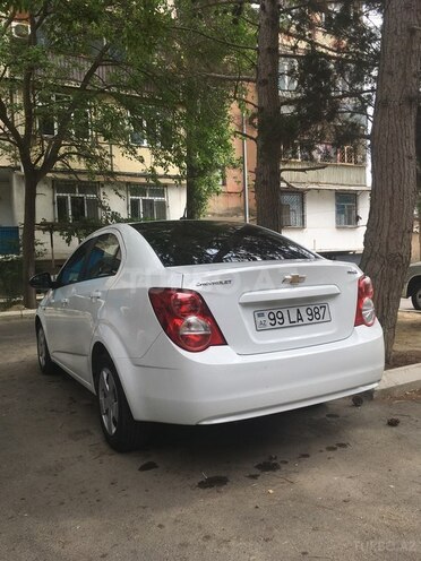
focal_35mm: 29
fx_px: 470
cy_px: 280
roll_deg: +2.2
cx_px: 210
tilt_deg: -2.4
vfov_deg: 61.7
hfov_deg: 48.2
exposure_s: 1/530
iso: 25
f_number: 2.2
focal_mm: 4.15
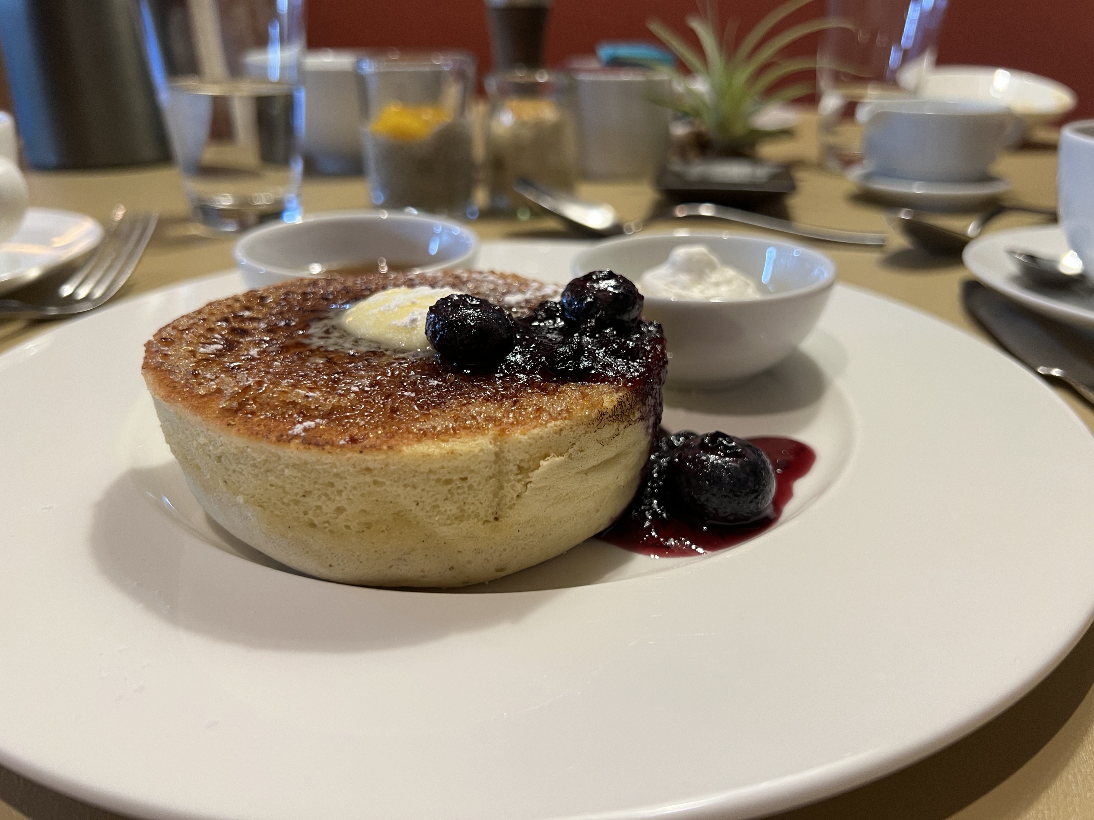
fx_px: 822
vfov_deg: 53.1
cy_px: 410
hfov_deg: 67.3
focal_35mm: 26
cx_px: 547
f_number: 1.5
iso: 100
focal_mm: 5.7
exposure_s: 1/42
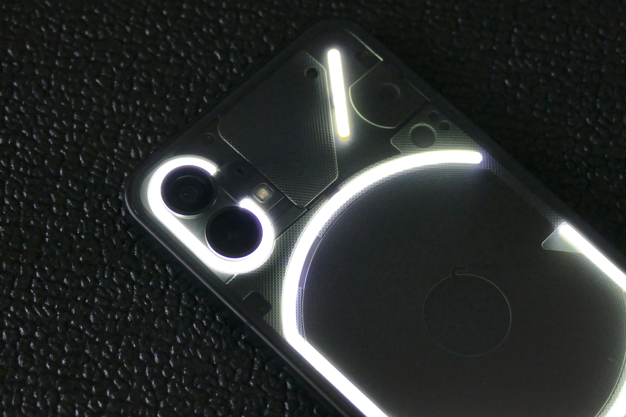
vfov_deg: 11.9
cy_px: 208
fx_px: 2000
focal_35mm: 115
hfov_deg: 17.8
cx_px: 313
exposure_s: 1/100
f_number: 4
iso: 640
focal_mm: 41.85
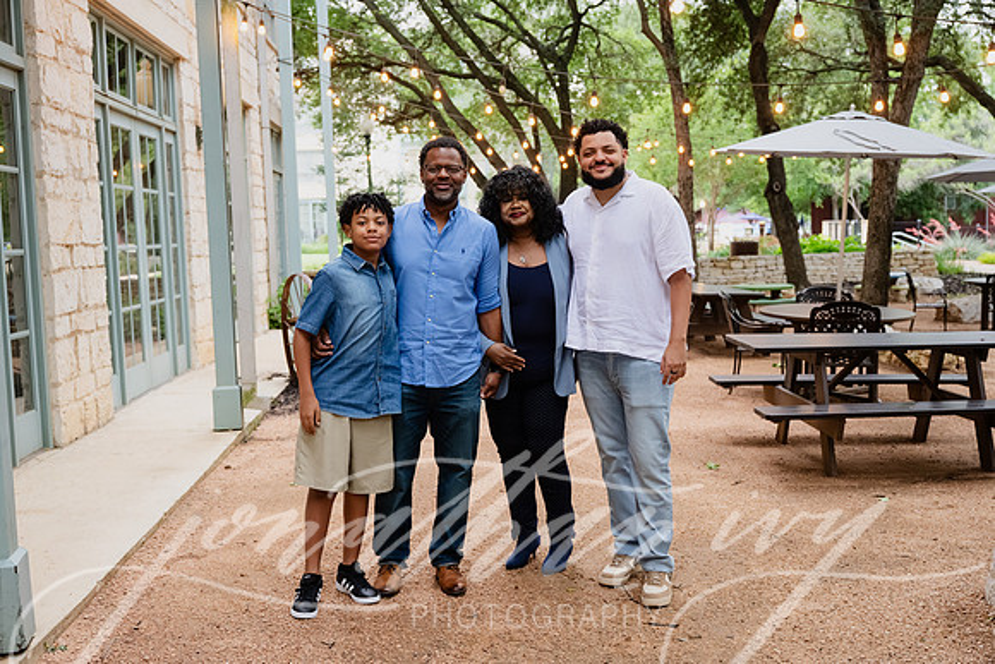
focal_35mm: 40
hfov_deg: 48.4
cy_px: 332
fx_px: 1106
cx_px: 498
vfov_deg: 33.4
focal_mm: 40
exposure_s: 1/160
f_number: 3.5
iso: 3200
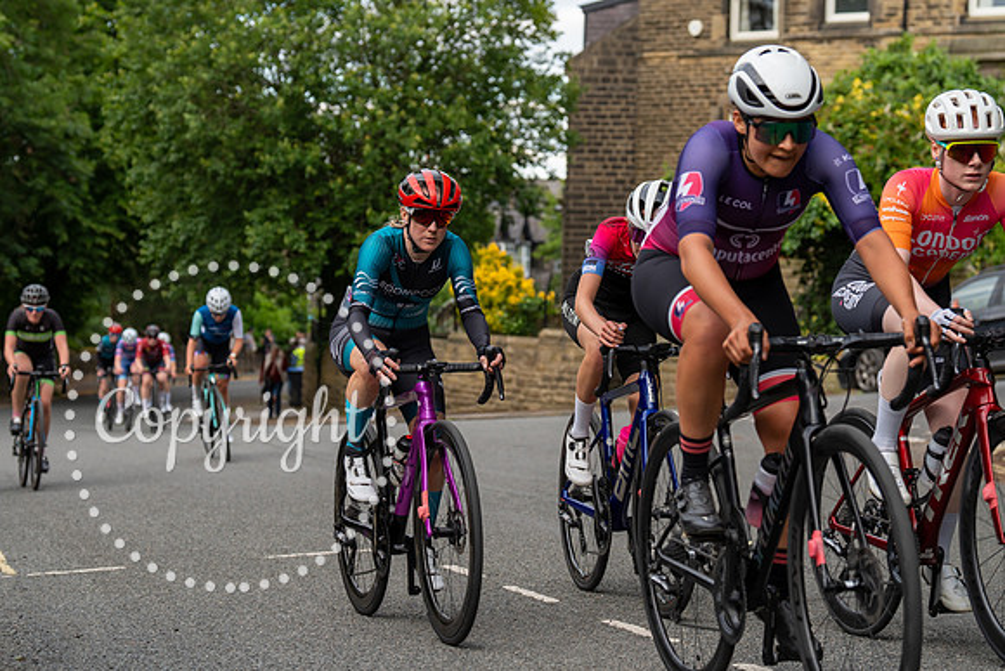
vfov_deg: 17.3
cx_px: 439
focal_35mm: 79
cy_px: 293
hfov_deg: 25.7
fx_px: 2202
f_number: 4
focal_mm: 70
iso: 500
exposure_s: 1/500
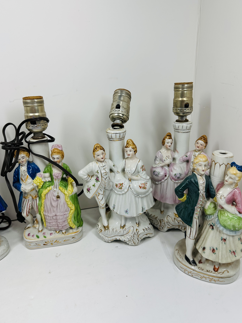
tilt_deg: -17.5
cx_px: 122
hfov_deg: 53.1
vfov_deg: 67.3
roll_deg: +0.3
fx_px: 242
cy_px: 158
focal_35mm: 26
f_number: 1.78
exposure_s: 1/962
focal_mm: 6.86
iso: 80
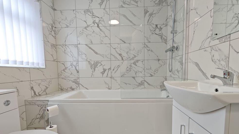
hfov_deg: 99.3
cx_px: 124
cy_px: 79
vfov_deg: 66.5
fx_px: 101
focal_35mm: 16
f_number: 1.8
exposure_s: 1/97.8
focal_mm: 2.03
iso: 50
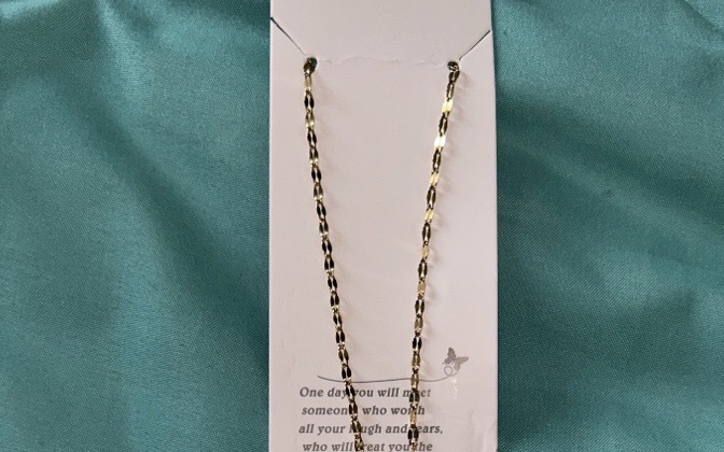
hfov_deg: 48.2
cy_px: 472
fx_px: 809
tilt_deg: -76.7
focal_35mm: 41
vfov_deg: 28.9
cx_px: 358
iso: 32
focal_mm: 5.7
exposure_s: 1/66
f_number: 1.5
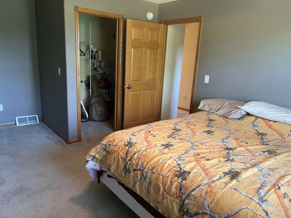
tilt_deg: -14.7
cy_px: 109
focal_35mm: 26
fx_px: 219
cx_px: 146
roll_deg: -3.3
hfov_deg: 67.3
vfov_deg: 53.1
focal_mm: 5.7
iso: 320
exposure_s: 1/60
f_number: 1.5
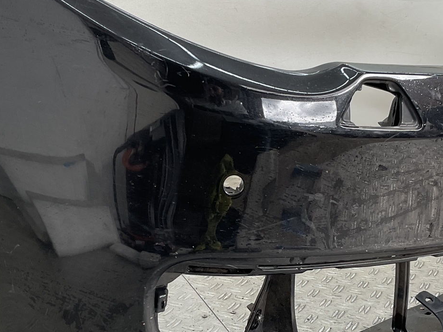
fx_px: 806
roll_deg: -2.0
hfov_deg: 30.6
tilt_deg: -17.8
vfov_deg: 23.2
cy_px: 202
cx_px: 277
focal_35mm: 63
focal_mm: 3
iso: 20
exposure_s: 1/100
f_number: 1.8
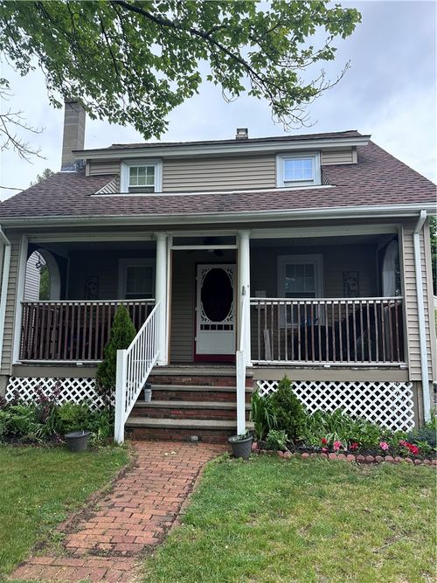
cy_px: 292
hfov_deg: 56.8
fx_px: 404
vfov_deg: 71.6
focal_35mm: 24
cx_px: 218
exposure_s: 1/1751
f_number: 1.78
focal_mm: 6.86
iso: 80
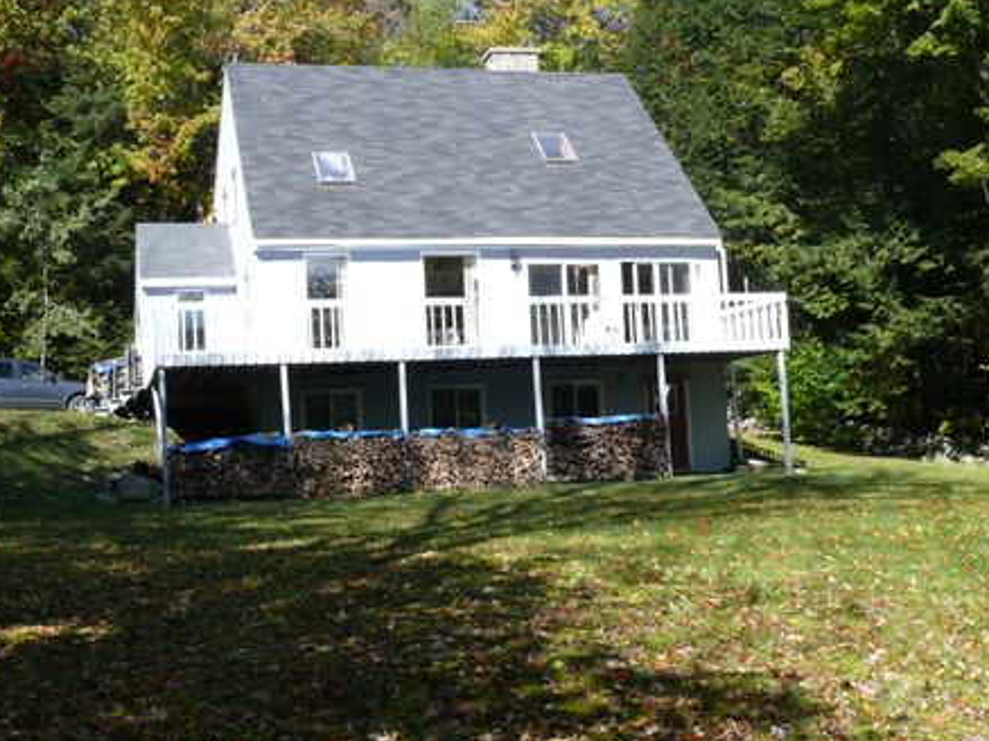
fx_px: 1371
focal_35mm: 48
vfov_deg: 30.2
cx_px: 501
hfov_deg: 39.7
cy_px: 375
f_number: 5.6
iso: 100
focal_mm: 7.4
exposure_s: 1/250
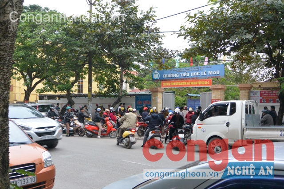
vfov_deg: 36.8
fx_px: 284
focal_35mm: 36
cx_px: 142
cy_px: 94
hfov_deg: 53.2
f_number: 4
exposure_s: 1/40
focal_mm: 13.6
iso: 800
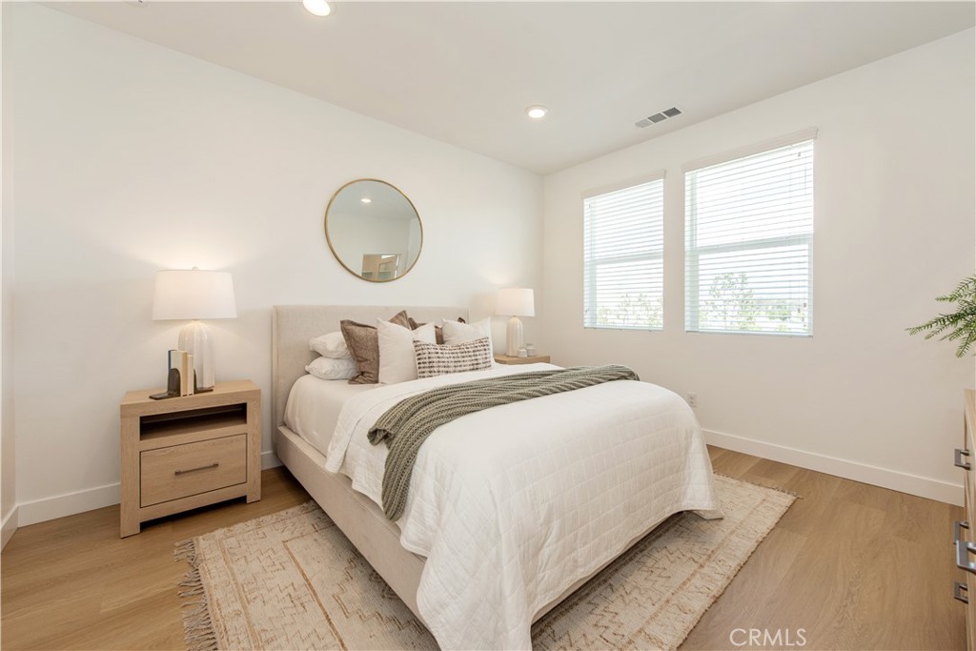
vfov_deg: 81.2
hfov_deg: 104.2
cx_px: 488
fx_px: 380
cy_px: 326
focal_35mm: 14
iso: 250
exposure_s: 1/125
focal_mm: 14
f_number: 5.6
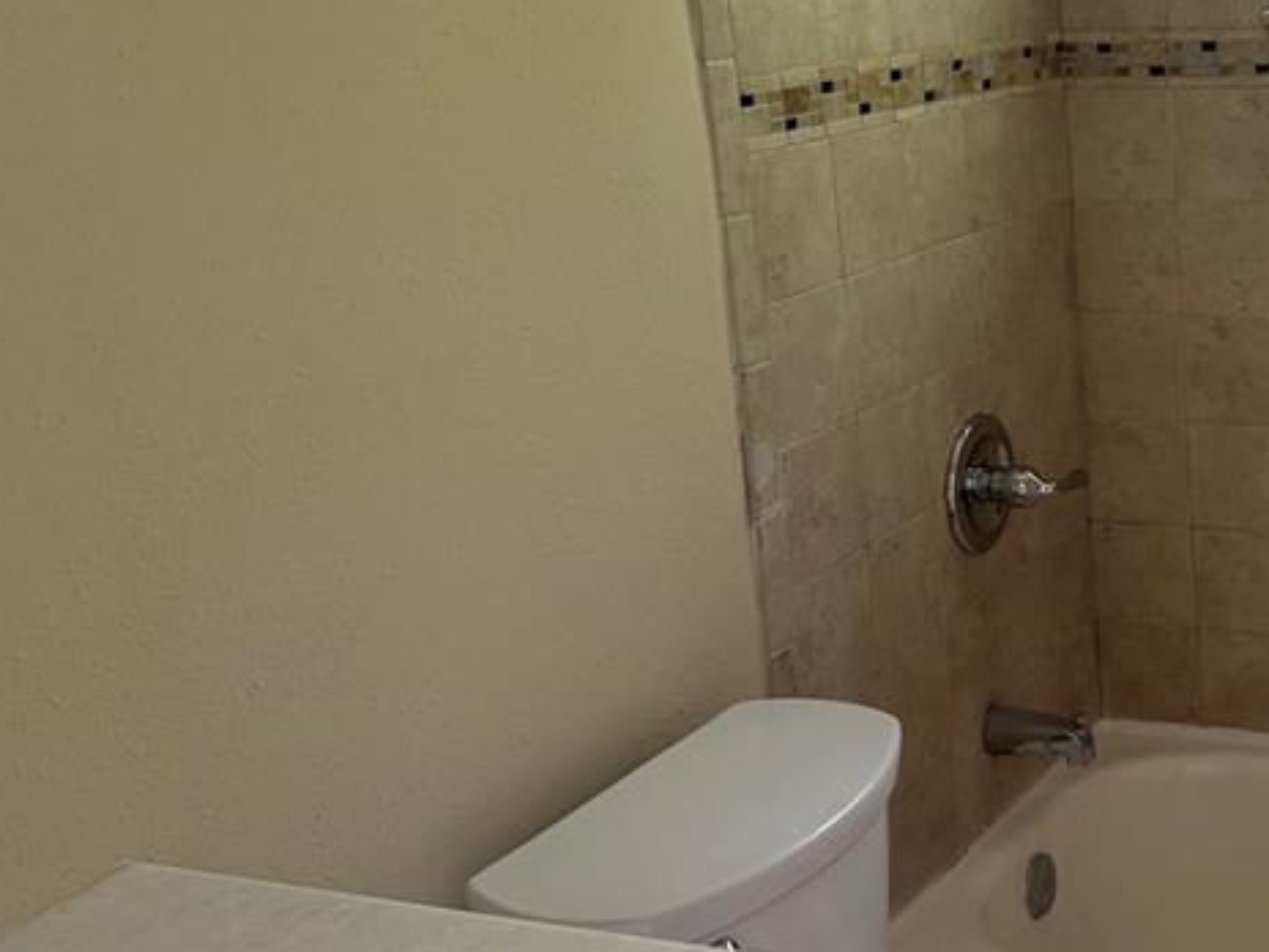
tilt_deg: -13.2
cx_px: 1209
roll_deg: +1.9
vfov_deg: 27.5
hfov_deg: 33.7
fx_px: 1943
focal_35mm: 53
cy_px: 386
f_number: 1.78
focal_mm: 6.76
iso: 200
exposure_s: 1/97
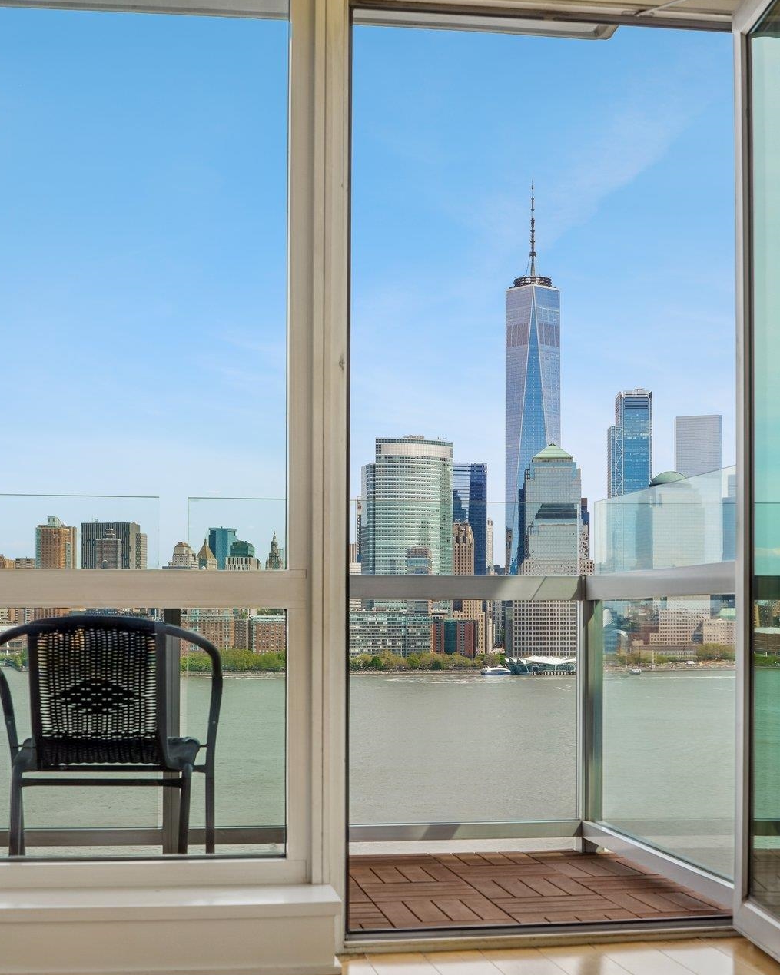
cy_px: 489
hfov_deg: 30.2
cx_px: 387
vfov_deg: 37.3
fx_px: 1443
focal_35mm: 50
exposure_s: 1/320
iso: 100
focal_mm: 44
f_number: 10
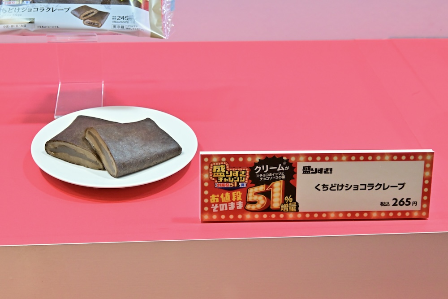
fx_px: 747
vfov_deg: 22.6
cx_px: 224
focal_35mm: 60
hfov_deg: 33.4
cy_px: 150
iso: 4000
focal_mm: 60
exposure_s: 1/125
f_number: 14
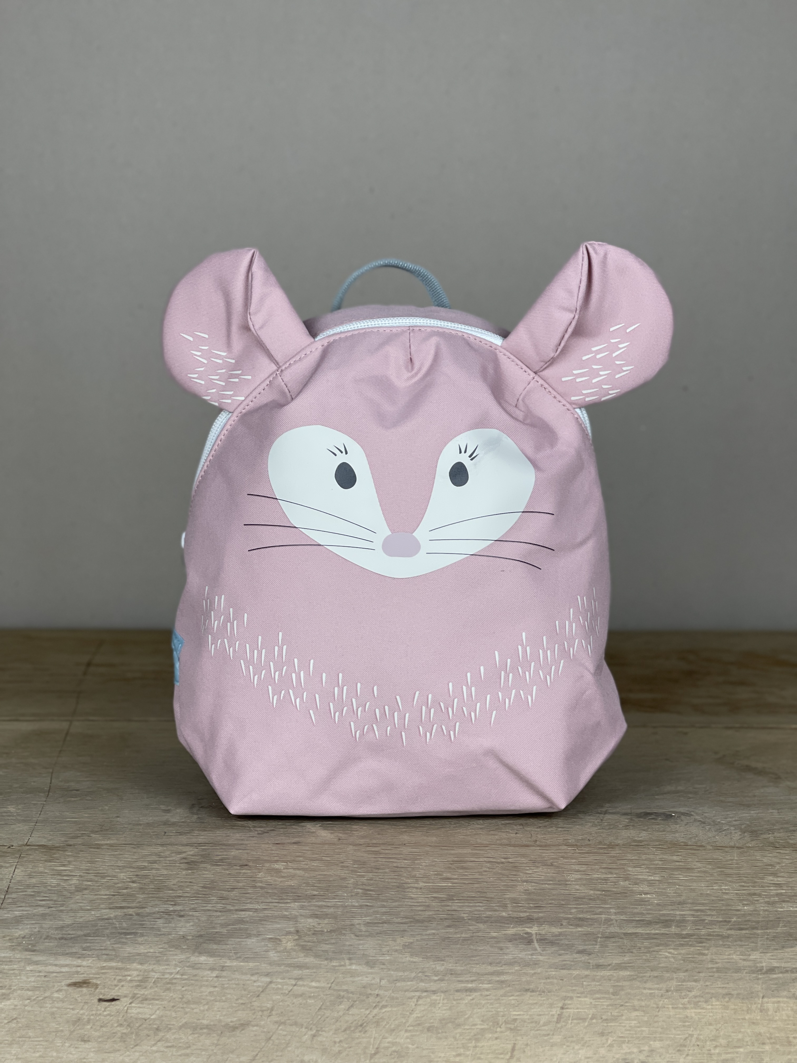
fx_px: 1965
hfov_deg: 22.9
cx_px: 398
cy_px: 532
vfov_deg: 30.3
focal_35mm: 64
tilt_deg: -6.9
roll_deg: -0.9
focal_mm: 7.5
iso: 50
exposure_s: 1/100
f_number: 2.2
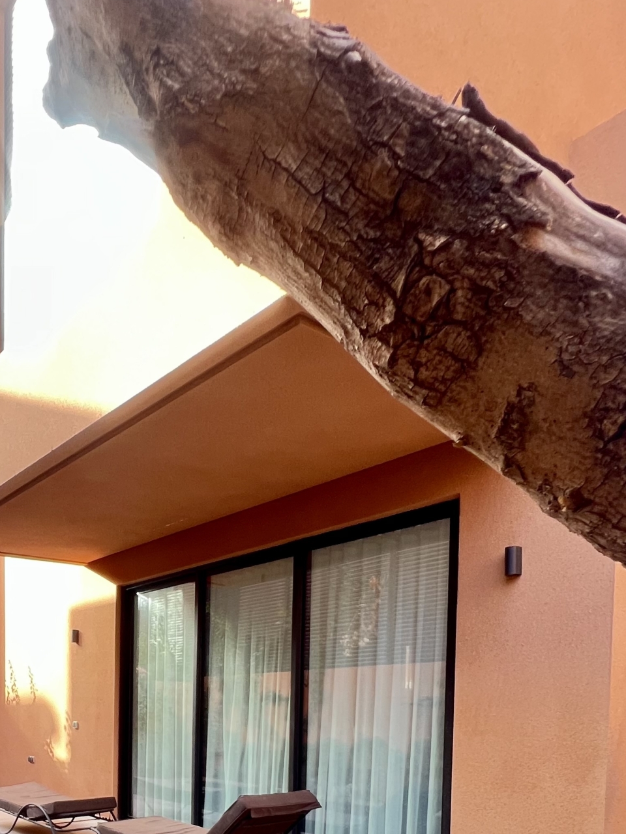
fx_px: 627
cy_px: 729
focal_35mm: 26
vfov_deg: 58.8
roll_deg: -0.7
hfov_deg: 49.0
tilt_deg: -2.2
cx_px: 99
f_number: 1.8
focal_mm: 1.57
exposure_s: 1/99
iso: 125
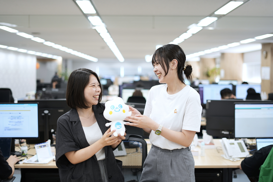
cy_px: 91
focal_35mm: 50
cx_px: 136
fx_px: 379
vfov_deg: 27.0
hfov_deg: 39.6
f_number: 1.8
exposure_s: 1/60
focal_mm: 50
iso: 100
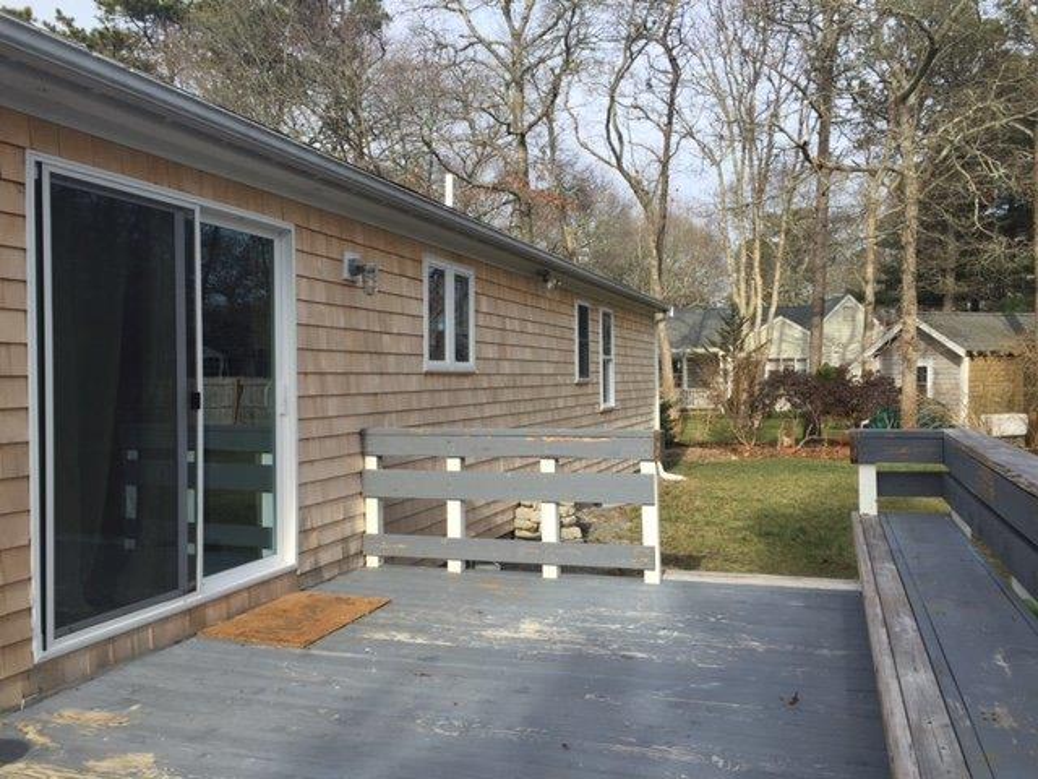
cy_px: 390
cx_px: 519
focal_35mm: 29
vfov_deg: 48.2
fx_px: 870
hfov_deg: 61.7
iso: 32
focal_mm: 4.15
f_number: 2.2
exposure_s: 1/989
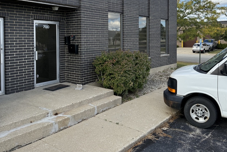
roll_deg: -0.2
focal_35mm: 34
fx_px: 214
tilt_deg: -1.2
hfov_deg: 55.8
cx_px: 114
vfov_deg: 38.1
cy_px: 41
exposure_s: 1/2370
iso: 100
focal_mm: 6.76
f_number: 1.78
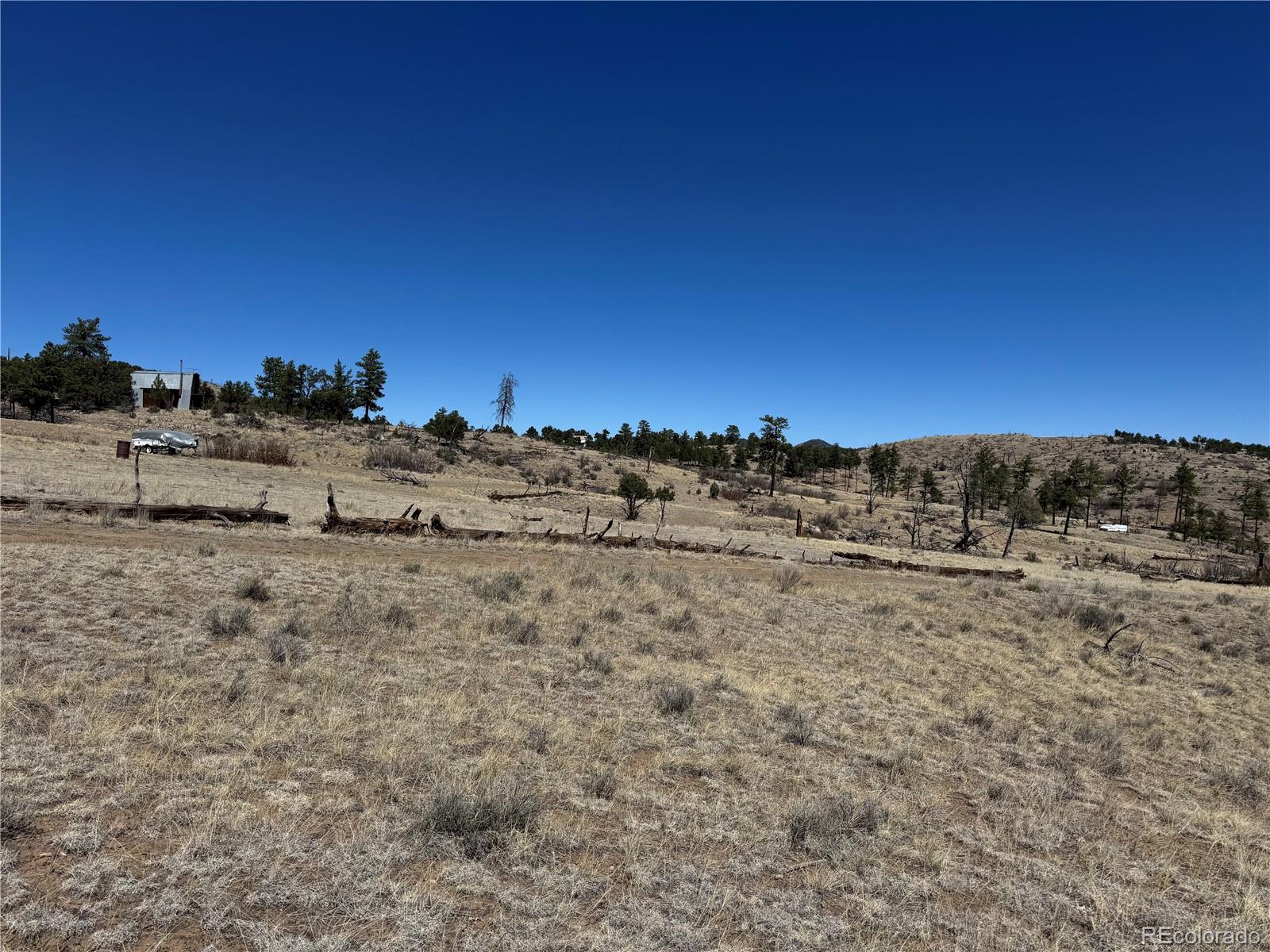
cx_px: 635
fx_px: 881
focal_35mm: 24
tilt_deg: -1.0
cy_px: 476
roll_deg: -0.8
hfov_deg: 71.6
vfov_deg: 56.8
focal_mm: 6.76
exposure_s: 1/7937
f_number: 1.78
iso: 80
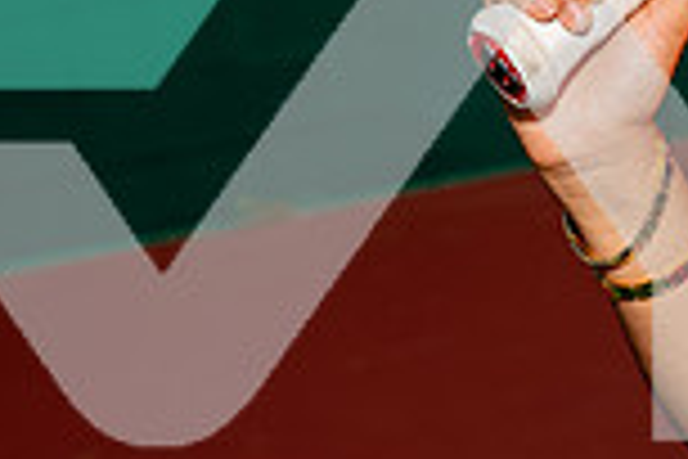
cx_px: 931
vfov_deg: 7.7
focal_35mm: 174
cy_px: -340
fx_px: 3325
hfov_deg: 11.5
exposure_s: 1/640
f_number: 5.6
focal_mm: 46
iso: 100
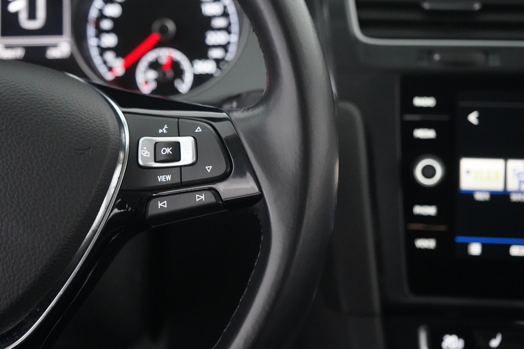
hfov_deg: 29.7
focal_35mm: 68
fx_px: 990
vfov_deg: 20.0
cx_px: 249
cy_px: 159
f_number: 5
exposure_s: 1/60
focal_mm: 56
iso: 12800
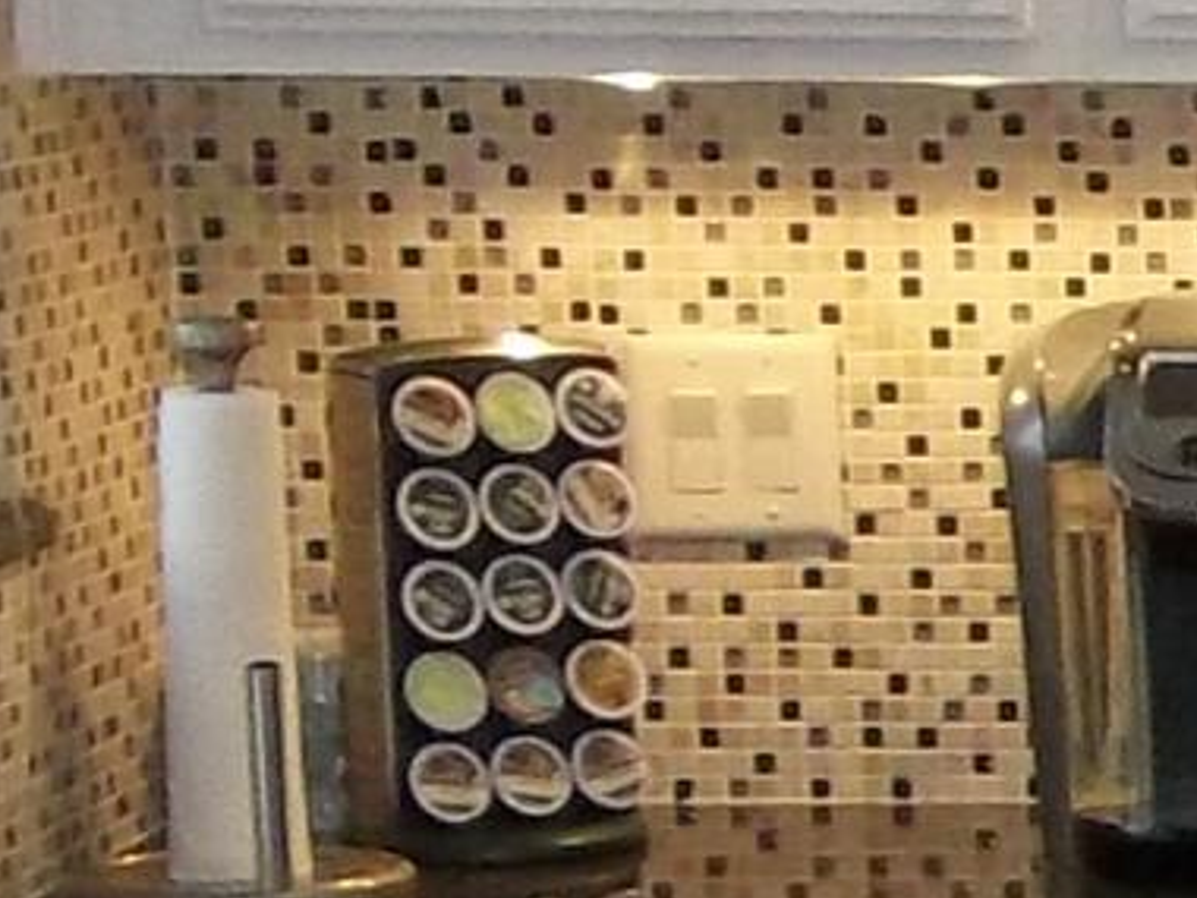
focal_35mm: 213
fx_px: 7365
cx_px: 3008
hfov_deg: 8.4
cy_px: 1197
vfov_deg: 6.9
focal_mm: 4.9
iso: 160
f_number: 3.5
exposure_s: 1/30
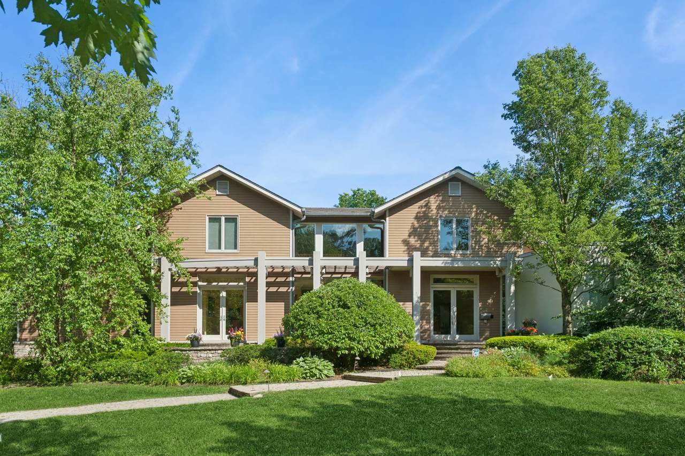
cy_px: 228
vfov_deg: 53.1
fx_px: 456
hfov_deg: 73.8
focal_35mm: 24
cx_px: 342
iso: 200
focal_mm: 24
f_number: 8
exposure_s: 1/500
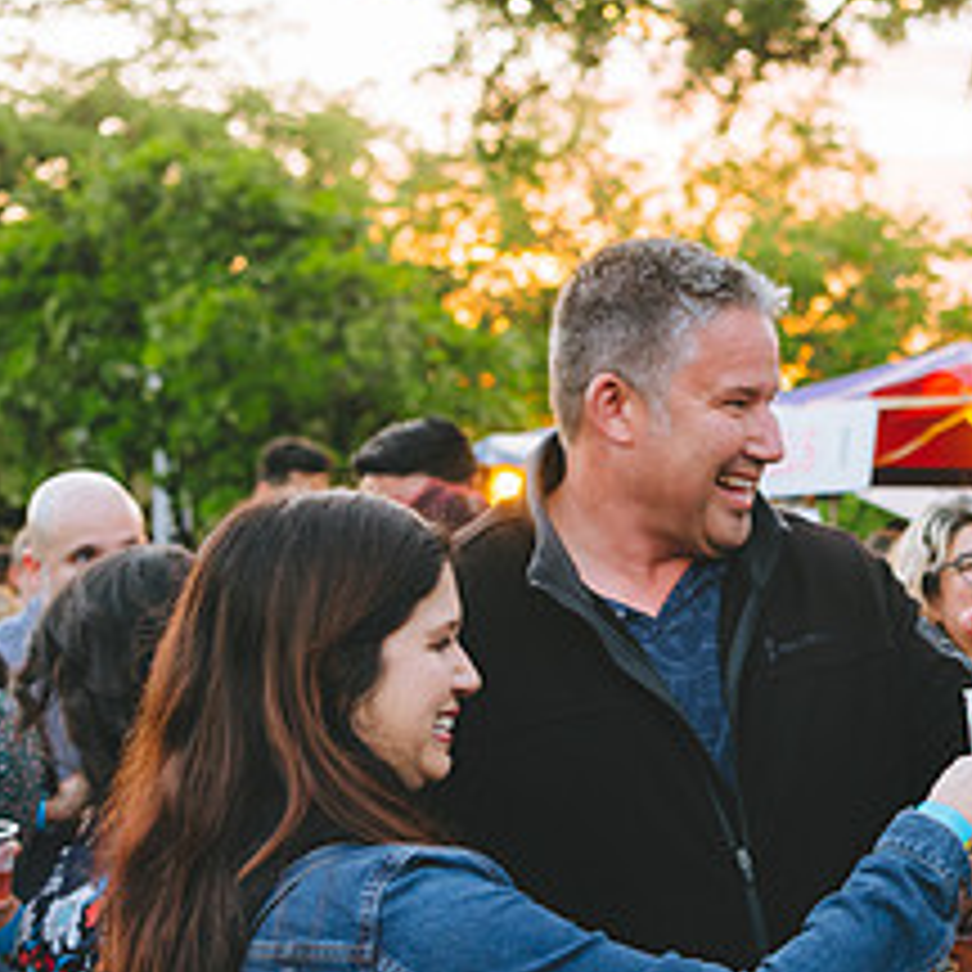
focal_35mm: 82
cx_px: 1112
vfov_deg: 21.0
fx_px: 2605
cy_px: 695
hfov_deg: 20.0
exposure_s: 1/100
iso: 180
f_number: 3.5
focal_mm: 36
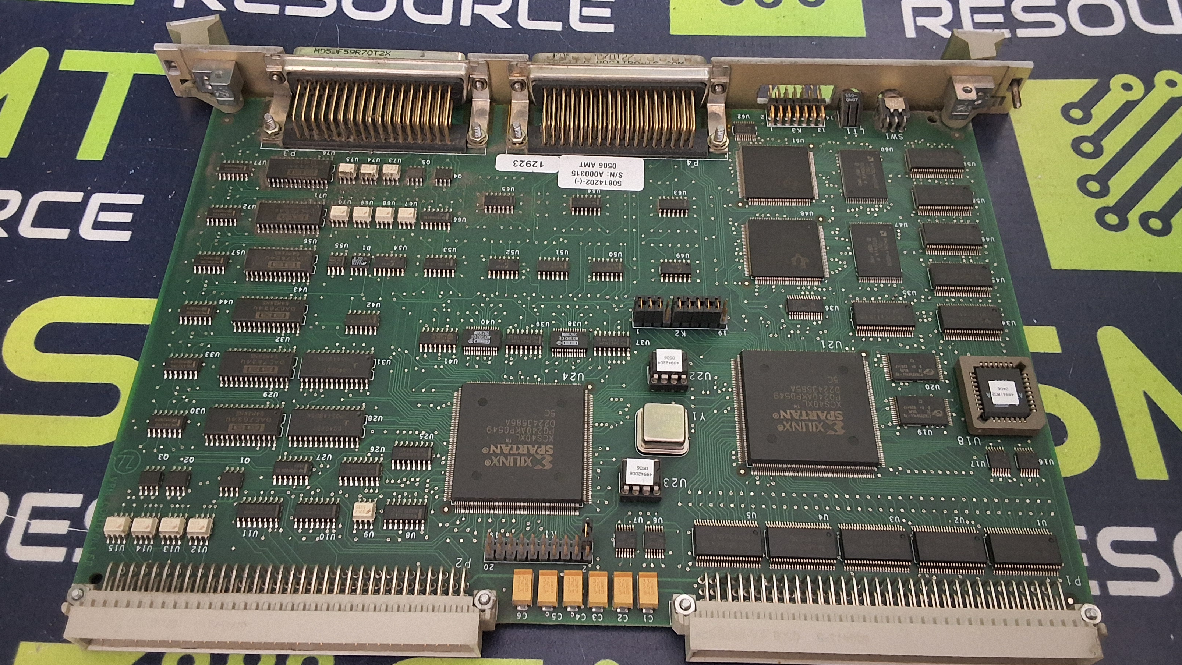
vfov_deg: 37.8
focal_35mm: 31
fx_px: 972
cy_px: 329
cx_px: 588
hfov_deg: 62.6
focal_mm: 2.91
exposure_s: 1/20
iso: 320
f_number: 1.9
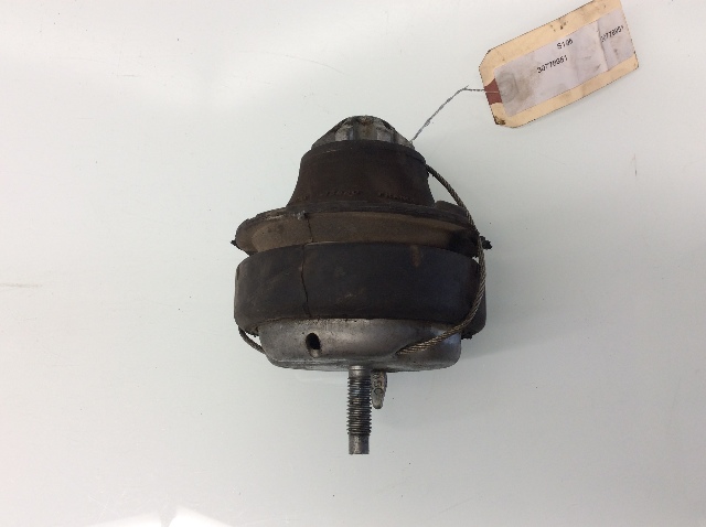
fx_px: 652
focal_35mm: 32
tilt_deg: -76.5
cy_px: 264
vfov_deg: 44.1
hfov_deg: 56.9
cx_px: 353
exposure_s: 1/40
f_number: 2.4
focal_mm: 3.3
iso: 32
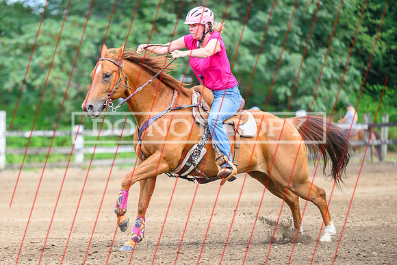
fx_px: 2281
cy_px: 150
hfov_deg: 9.9
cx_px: 141
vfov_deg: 6.6
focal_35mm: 207
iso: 1600
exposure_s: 1/1600
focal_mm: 150
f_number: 2.8
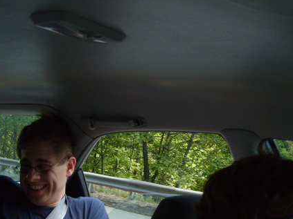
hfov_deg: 36.0
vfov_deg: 27.3
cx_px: 116
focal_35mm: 53
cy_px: 147
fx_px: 448
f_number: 2.8
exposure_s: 1/750
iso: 200
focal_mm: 7.8
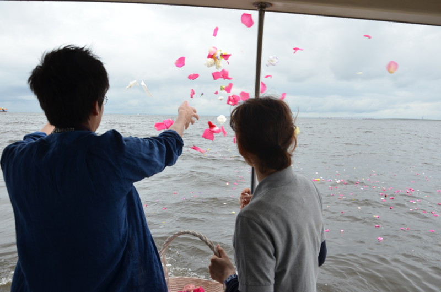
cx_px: 220
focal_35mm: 36
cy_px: 146
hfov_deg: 53.2
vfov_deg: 36.7
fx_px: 440
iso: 200
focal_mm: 24
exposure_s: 1/250
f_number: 8
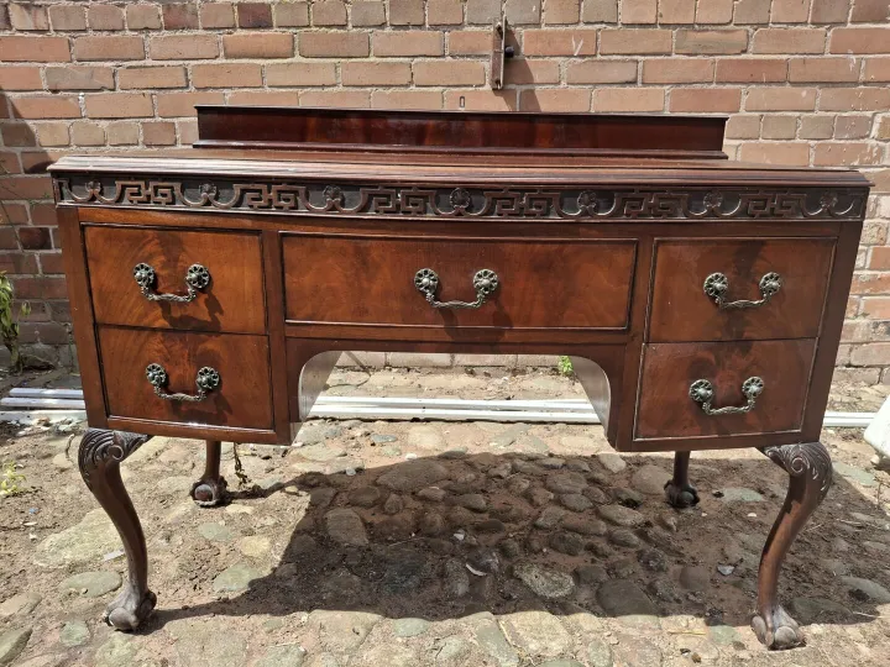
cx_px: 445
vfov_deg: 54.9
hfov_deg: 69.4
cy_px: 334
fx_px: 643
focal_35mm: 25
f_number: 1.8
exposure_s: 1/726
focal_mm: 4.69
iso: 32
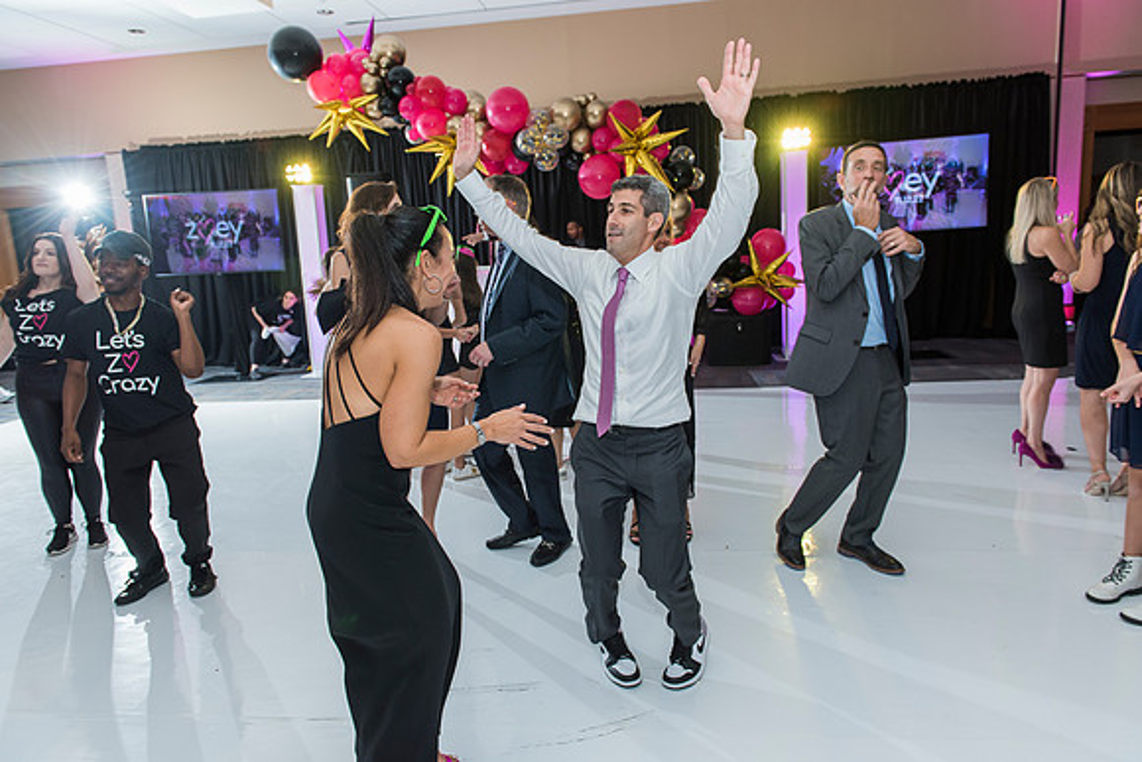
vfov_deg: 53.2
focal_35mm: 24
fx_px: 761
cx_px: 571
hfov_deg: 73.7
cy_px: 381
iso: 800
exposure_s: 1/100
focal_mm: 24
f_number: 4
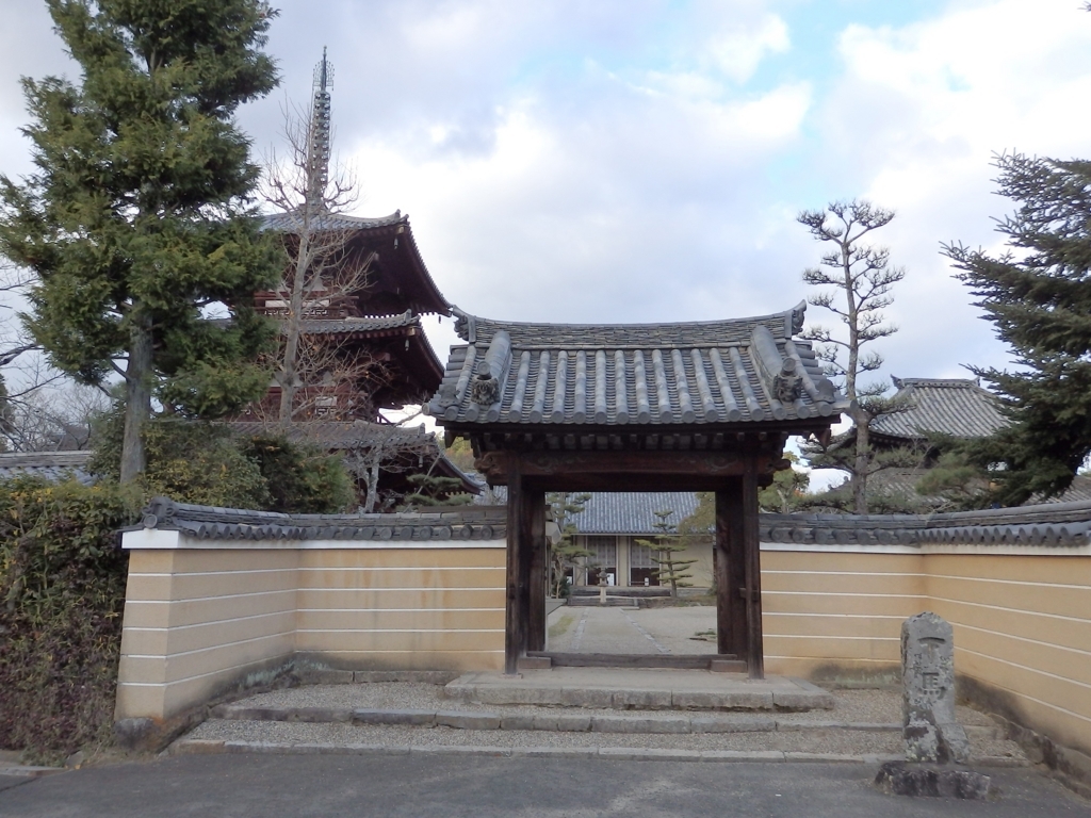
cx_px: 546
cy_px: 409
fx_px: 788
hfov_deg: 69.4
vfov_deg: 54.9
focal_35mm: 25
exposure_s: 1/320
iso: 125
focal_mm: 4.5
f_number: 3
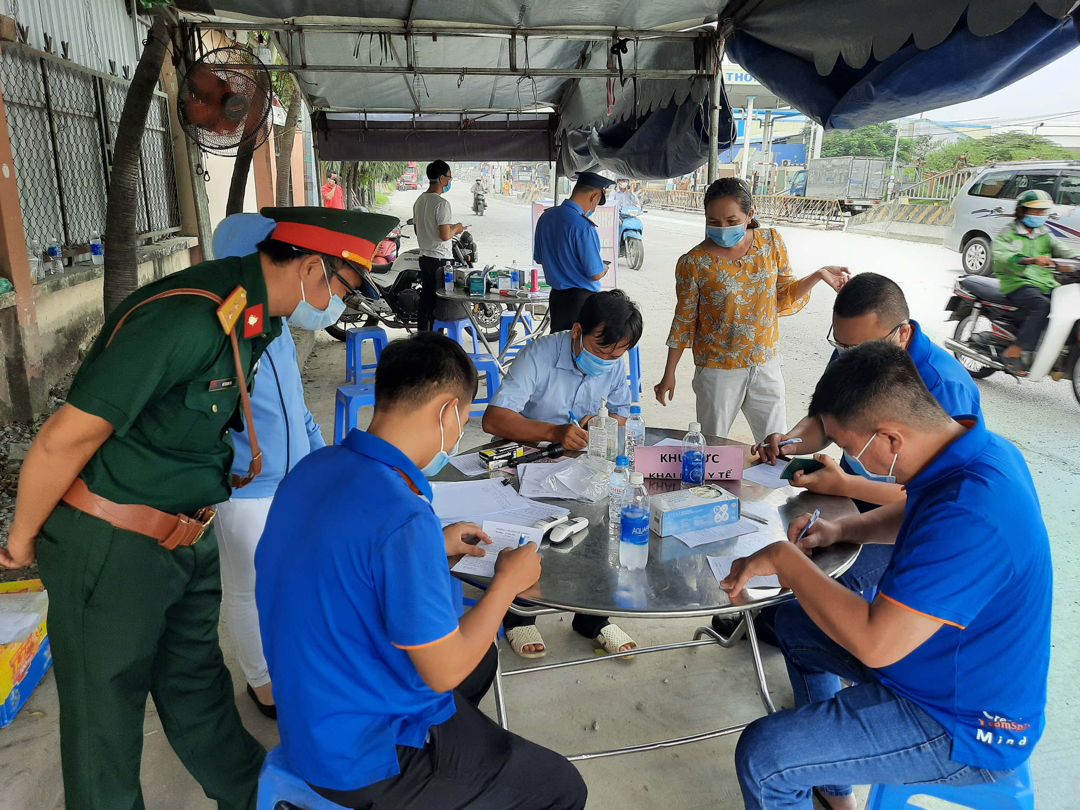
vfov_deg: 54.9
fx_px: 780
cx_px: 540
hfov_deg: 69.4
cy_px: 405
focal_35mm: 25
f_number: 2
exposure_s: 1/114
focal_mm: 4.6
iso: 32
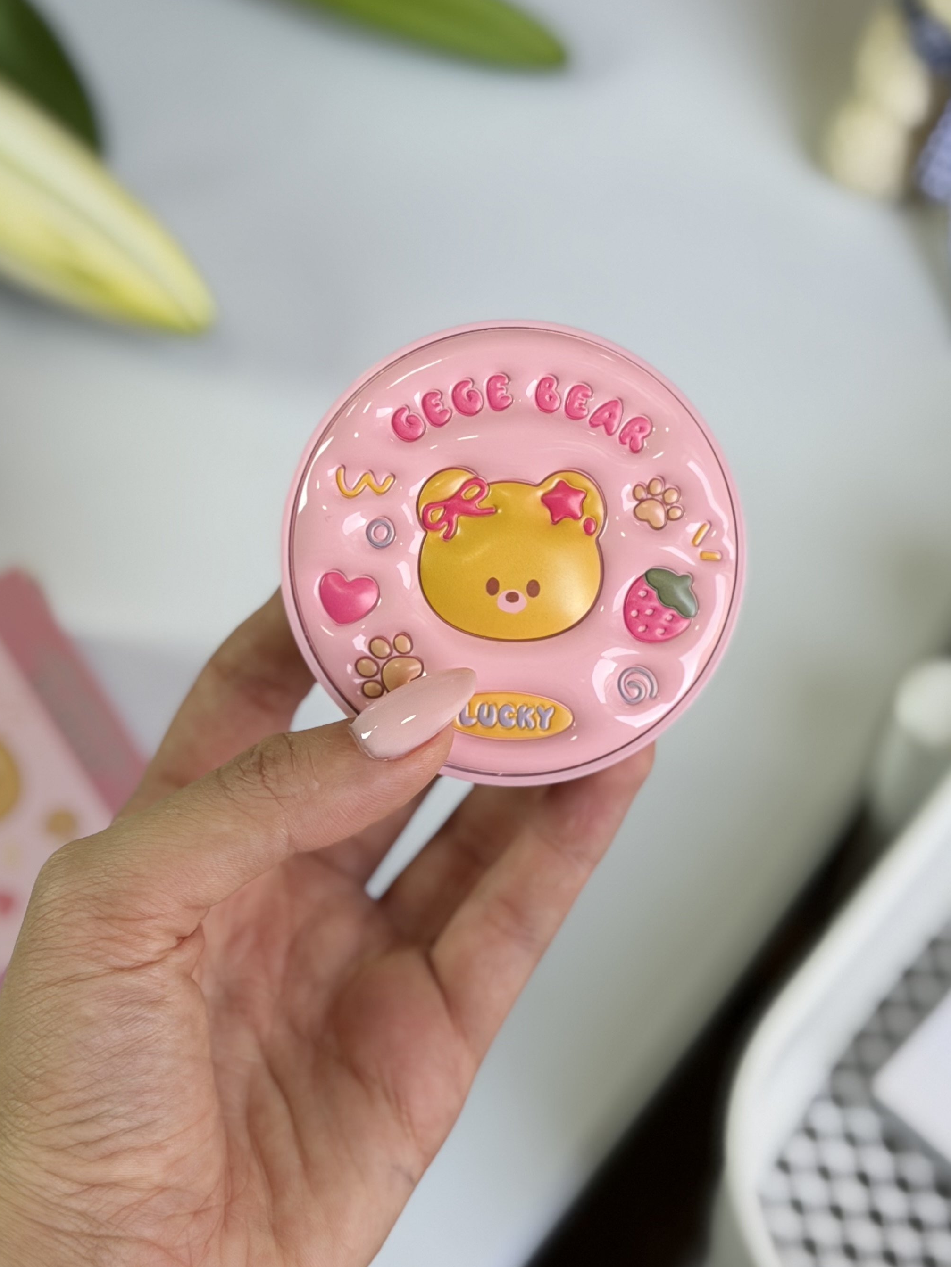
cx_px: 518
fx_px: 2637
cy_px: 534
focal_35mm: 72
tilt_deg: -65.2
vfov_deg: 27.0
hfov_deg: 20.4
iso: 64
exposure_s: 1/384
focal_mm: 6.76
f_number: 1.78
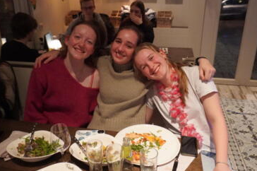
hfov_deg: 57.2
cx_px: 121
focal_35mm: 33
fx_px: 235
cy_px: 82
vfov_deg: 39.9
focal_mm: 16
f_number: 3.5
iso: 6400
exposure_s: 1/60
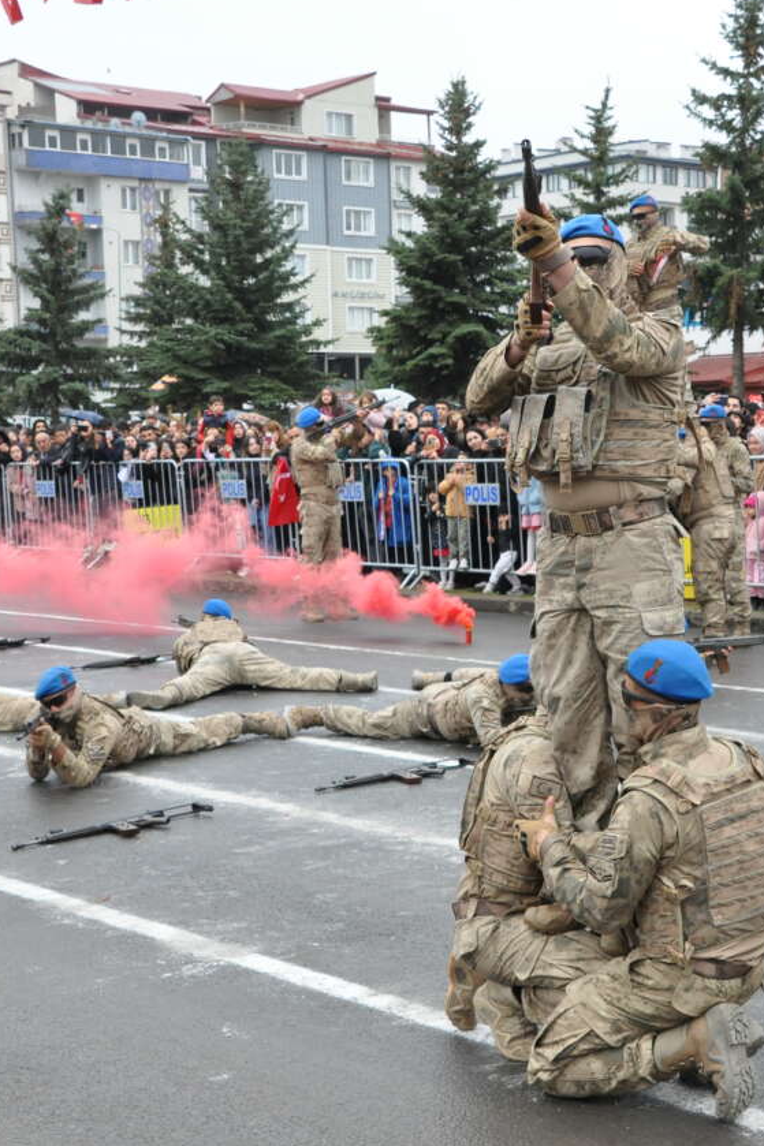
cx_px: 554
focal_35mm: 64
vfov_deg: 31.4
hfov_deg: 21.1
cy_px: 571
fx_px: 2038
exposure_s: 1/320
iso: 1000
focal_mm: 28
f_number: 9
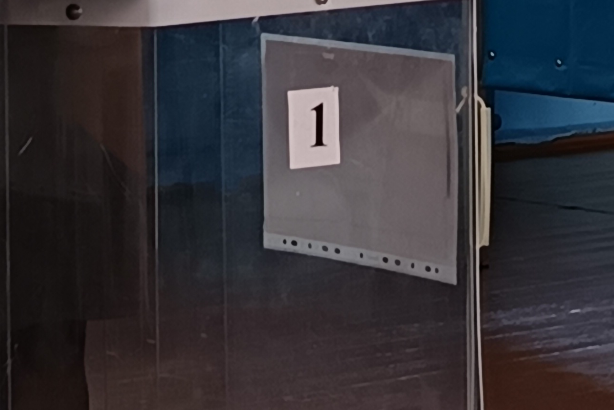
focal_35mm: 201
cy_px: -44
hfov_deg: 10.2
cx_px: 42
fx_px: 3429
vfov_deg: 6.8
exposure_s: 1/50
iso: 690
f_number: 1.75
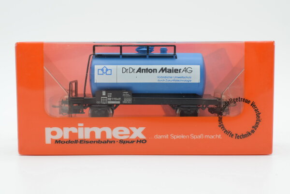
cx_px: 145
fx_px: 423
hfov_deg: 37.8
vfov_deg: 25.8
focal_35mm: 52
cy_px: 97
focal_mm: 35
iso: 640
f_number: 8
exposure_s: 1/125
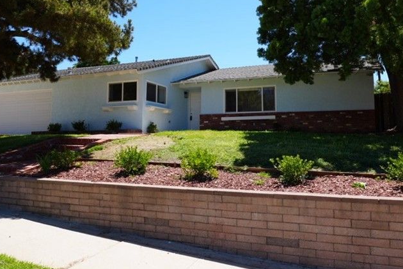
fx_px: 300
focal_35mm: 27
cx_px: 226
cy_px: 110
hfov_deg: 67.5
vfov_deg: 48.1
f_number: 9
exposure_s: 1/125
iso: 100
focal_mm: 11
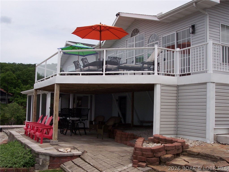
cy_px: 86
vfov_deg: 37.7
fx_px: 251
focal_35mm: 38
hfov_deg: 49.0
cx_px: 114
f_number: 4.8
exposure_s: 1/700
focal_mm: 8
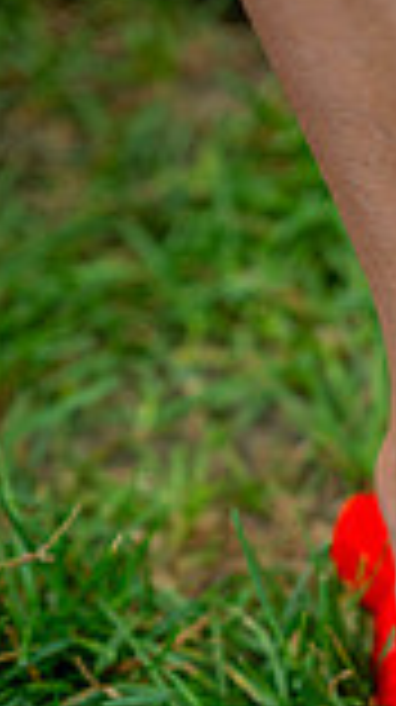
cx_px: 414
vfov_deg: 6.5
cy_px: 834
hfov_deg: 3.7
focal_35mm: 329
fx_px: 6158
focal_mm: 85
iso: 64
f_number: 3.2
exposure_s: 1/500
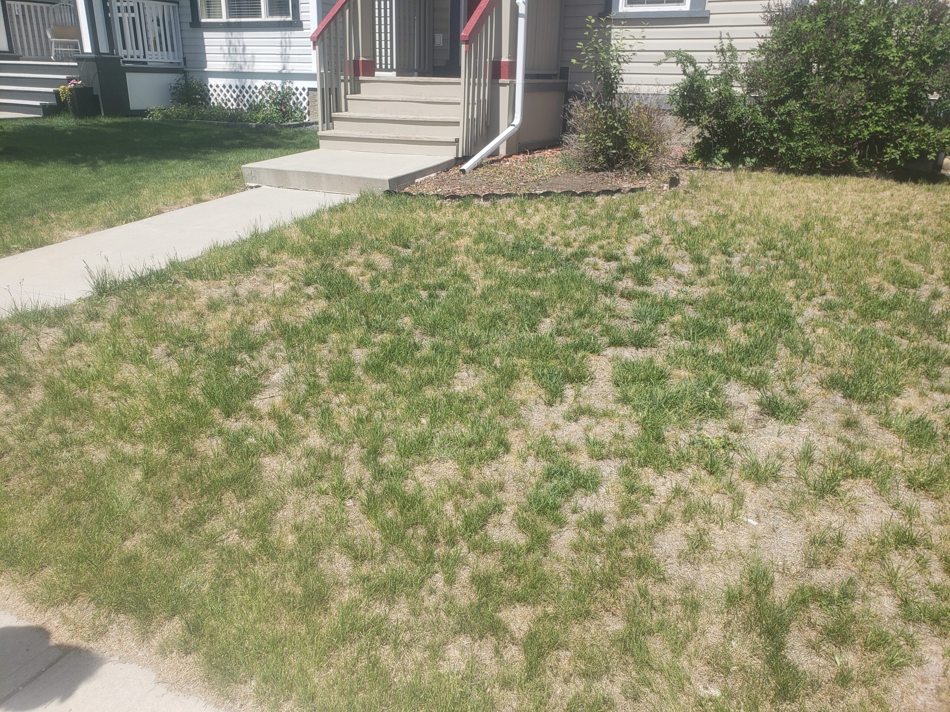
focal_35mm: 26
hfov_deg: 67.3
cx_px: 475
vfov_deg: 53.1
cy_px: 356
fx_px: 714
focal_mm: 4.3
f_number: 2.4
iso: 50
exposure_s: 1/997
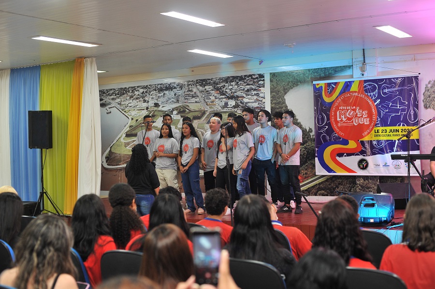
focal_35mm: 50
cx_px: 218
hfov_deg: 39.6
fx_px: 604
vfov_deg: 26.9
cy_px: 144
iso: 800
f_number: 3.5
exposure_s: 1/125
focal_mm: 50
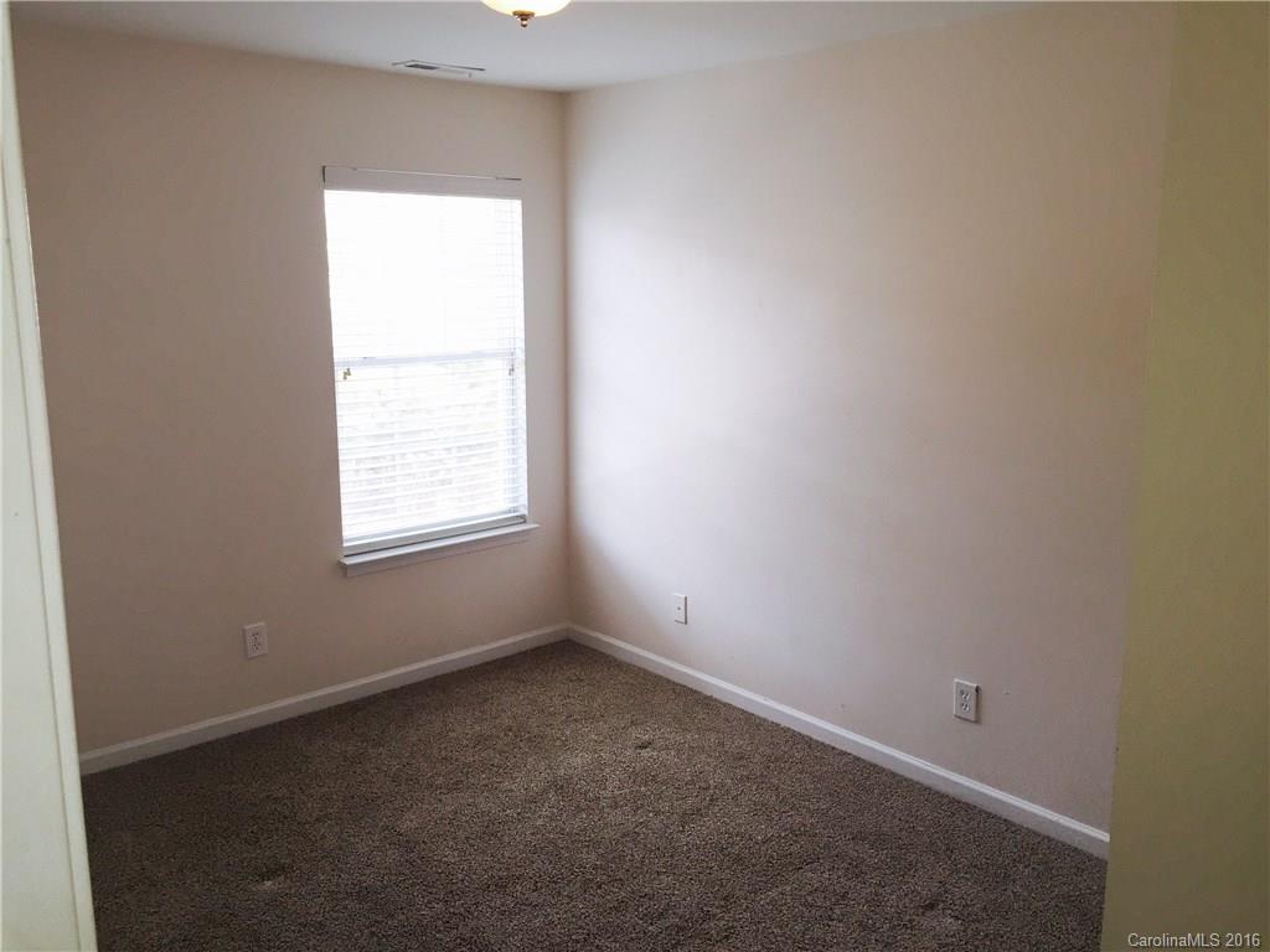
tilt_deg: -11.3
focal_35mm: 29
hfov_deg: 61.7
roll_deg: -1.6
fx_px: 1064
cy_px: 476
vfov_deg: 48.2
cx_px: 635
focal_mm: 4.15
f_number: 2.2
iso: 40
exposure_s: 1/120
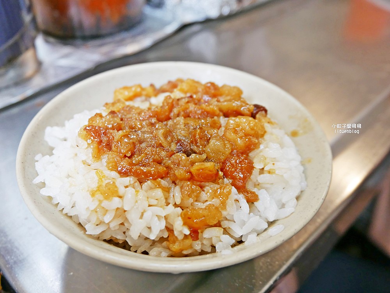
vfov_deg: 41.8
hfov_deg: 53.9
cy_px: 146
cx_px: 195
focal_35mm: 34
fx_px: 383
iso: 640
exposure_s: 1/60
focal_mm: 17
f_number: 4.1
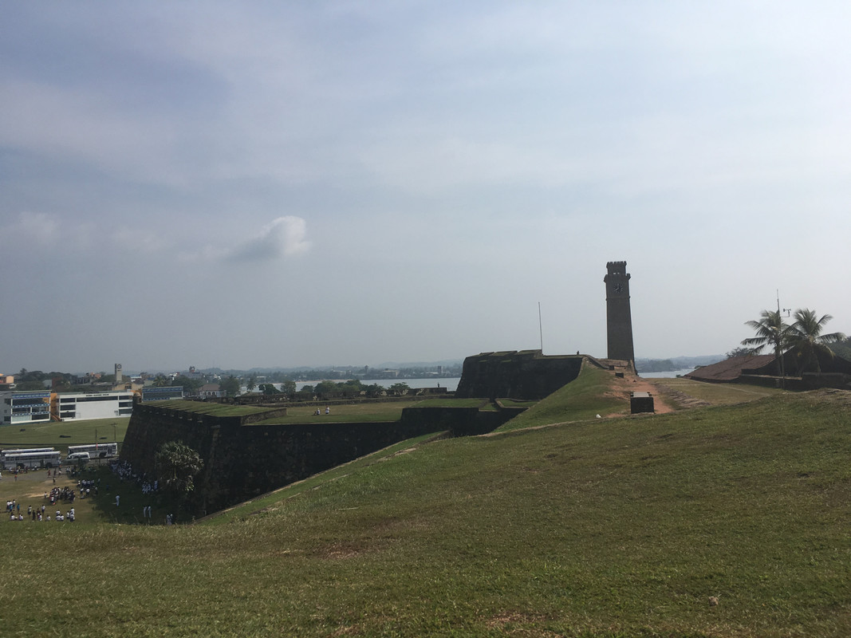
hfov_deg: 61.7
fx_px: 713
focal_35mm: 29
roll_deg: +2.6
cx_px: 426
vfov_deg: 48.2
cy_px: 319
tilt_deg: +5.8
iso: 25
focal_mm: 4.15
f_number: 2.2
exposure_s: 1/3663
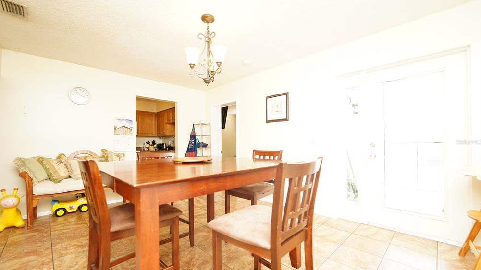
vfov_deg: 70.5
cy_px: 142
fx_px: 191
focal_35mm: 15
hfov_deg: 103.0
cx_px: 237
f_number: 2
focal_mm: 14
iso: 125
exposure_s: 1/50
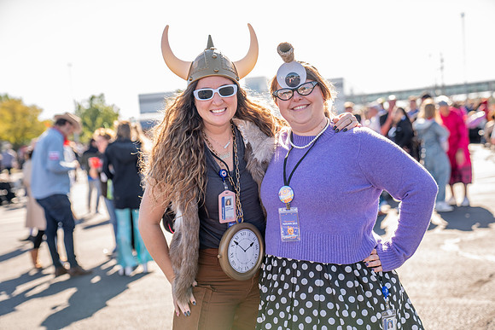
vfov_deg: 24.2
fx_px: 770
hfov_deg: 35.6
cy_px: 165
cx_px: 248
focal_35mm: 56
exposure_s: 1/250
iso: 100
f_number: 2.8
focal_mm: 56
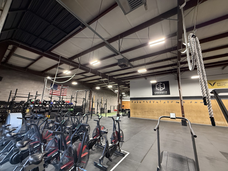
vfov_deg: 85.7
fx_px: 92
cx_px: 114
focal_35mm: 14
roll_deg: -1.7
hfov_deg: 102.1
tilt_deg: +12.3
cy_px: 86
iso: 320
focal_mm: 2.22
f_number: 2.2
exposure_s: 1/81
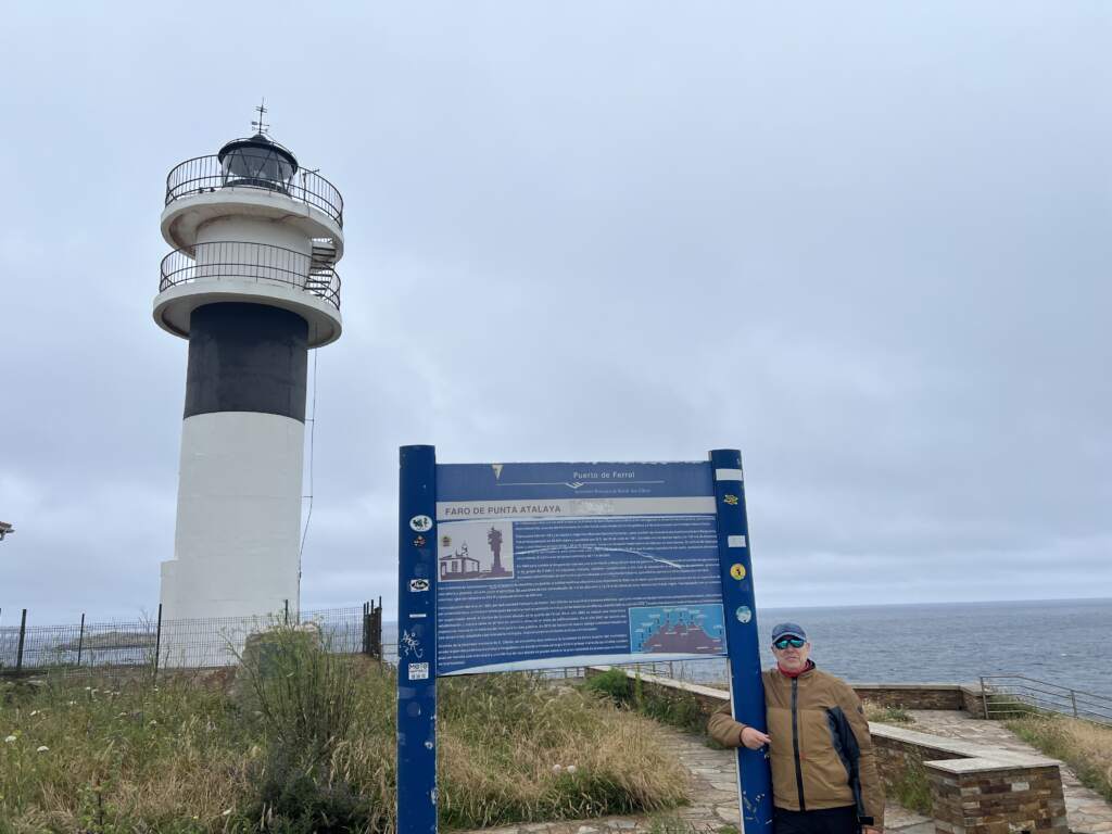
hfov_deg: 67.3
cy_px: 417
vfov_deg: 53.1
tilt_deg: +12.2
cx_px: 556
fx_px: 835
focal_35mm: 26
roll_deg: +1.0
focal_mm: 5.7
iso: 50
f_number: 1.5
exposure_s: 1/3831
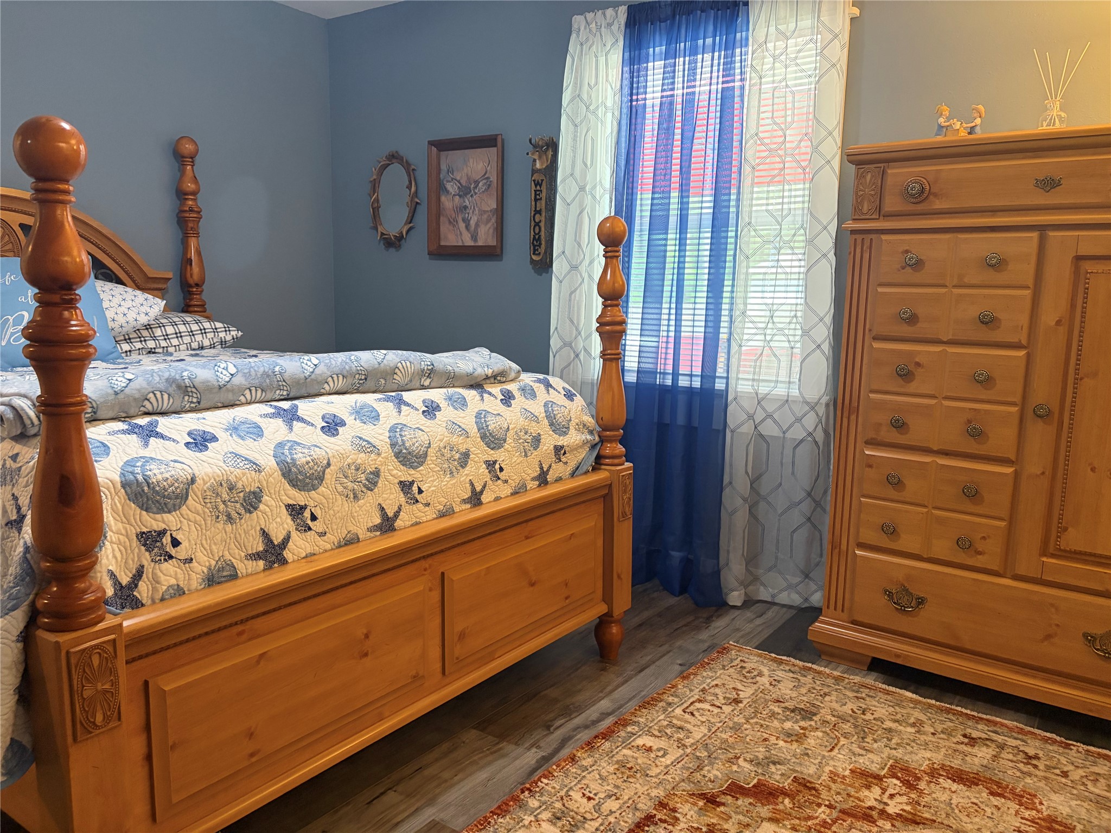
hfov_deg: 67.3
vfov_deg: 53.1
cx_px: 556
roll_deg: -1.9
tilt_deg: -7.3
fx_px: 834
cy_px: 416
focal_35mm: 26
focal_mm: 5.96
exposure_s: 1/60
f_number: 1.6
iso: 400
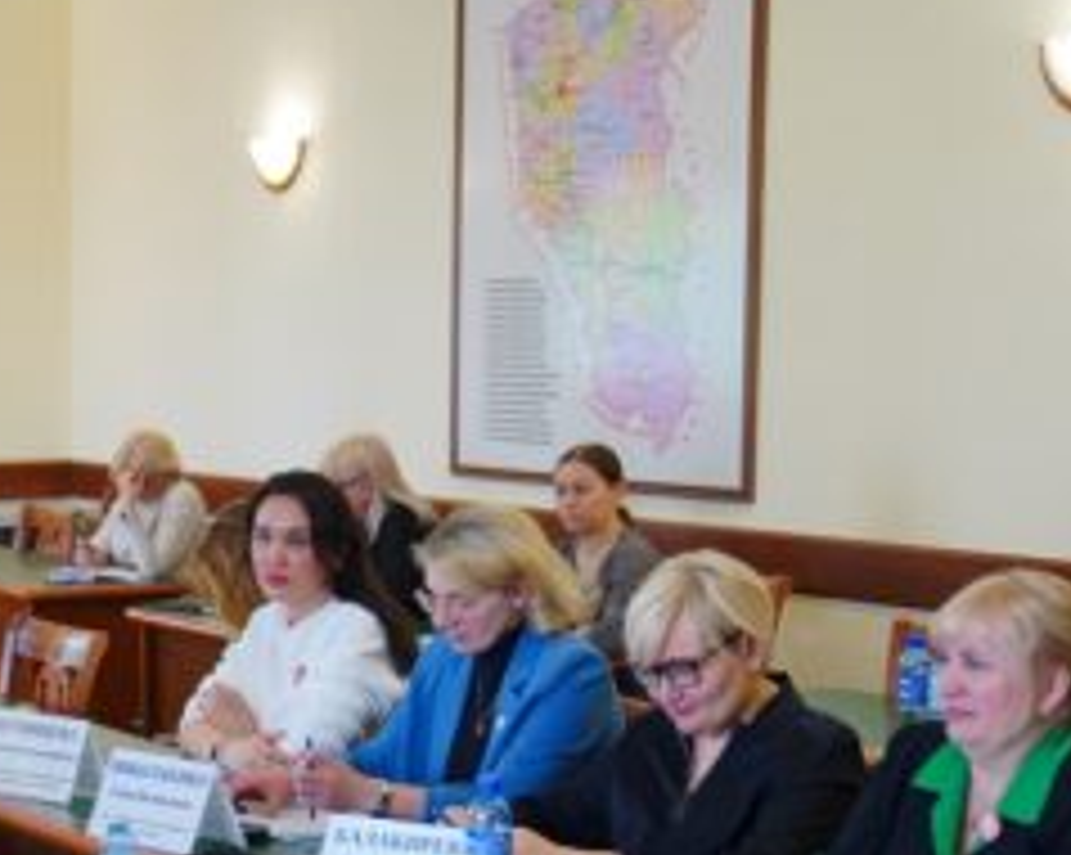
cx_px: 34
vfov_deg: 18.6
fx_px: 2597
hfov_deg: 22.5
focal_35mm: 82
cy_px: 608
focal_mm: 42
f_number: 2.8
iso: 2000
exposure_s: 1/250
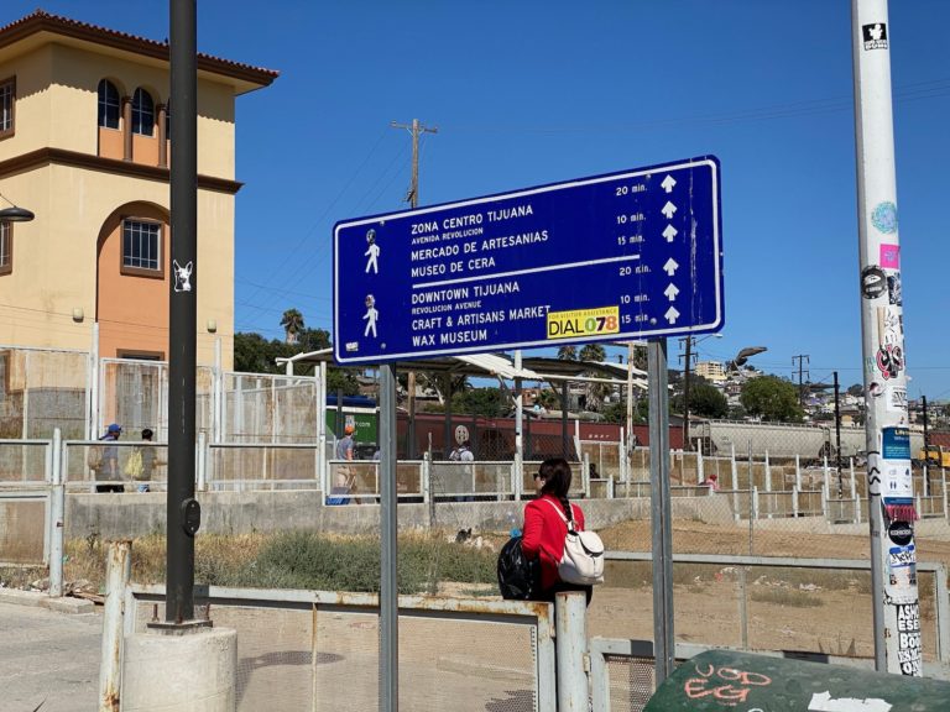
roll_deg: +1.5
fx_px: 1427
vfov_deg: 28.0
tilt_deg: +3.8
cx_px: 475
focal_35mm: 52
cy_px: 356
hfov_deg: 36.8
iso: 20
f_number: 2
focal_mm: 6
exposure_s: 1/2398
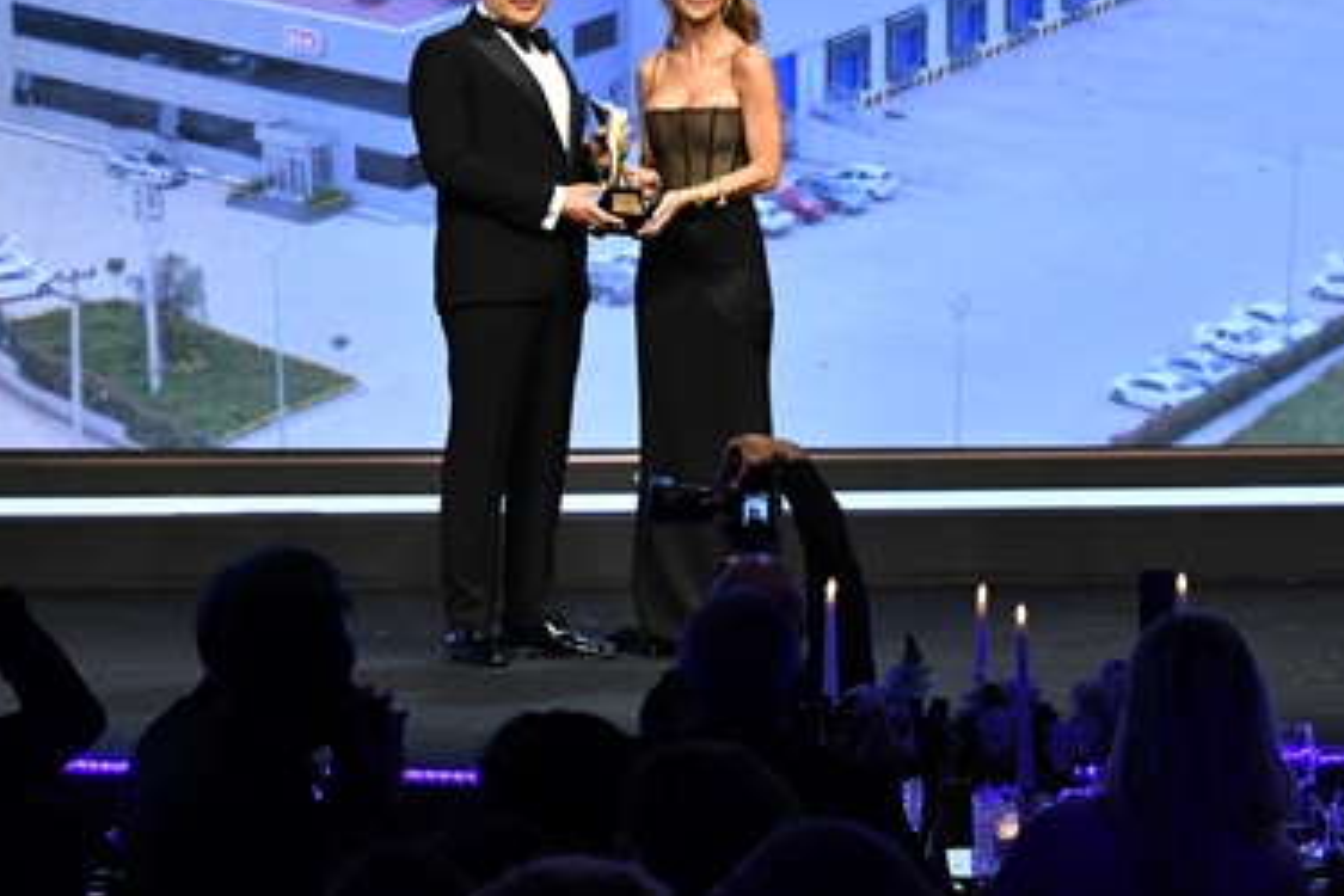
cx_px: 599
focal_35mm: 168
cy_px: 57
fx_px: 6272
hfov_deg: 12.2
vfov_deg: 8.1
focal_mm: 82
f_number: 7.1
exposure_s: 1/160
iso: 1600
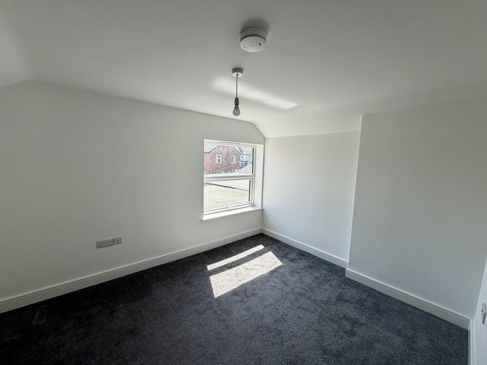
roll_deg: -1.2
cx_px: 244
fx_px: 197
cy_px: 182
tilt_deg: -7.0
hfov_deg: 102.1
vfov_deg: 85.7
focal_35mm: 14
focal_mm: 2.22
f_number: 2.2
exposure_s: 1/233
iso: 40
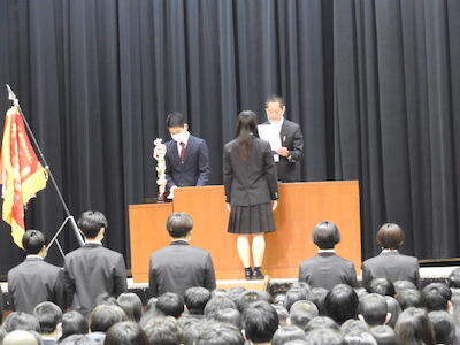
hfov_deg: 7.9
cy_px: 172
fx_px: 3322
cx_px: 230
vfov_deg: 5.9
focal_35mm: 250
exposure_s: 1/5
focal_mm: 44.8
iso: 800
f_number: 5.5
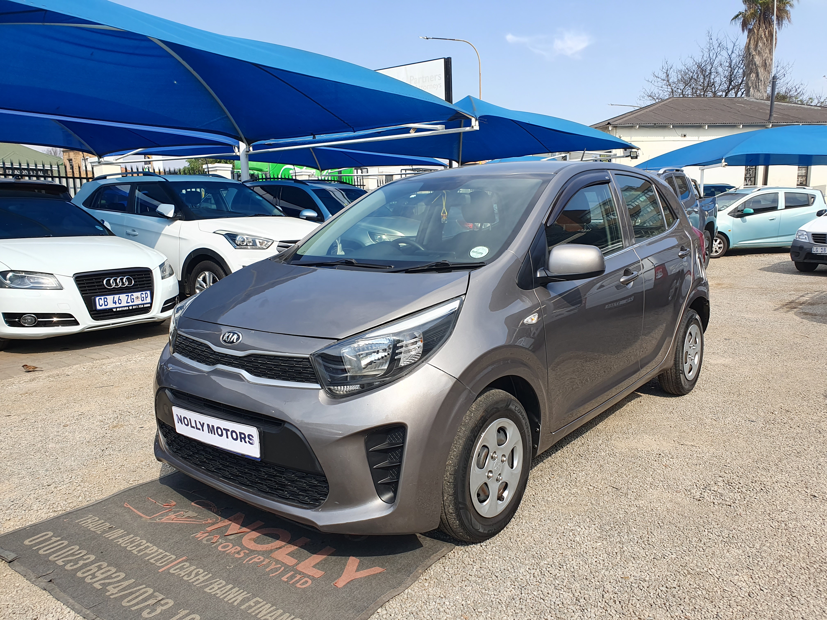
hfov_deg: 67.3
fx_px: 621
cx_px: 414
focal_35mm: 26
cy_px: 310
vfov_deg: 53.1
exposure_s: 1/650
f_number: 2.4
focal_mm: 4.32
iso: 50
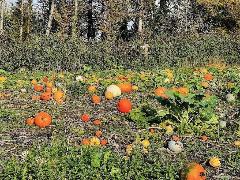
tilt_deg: -2.1
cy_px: 90
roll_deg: +0.5
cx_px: 120
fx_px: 534
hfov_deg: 25.3
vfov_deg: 19.1
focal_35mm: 77
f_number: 2.8
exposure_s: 1/290
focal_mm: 9
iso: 32
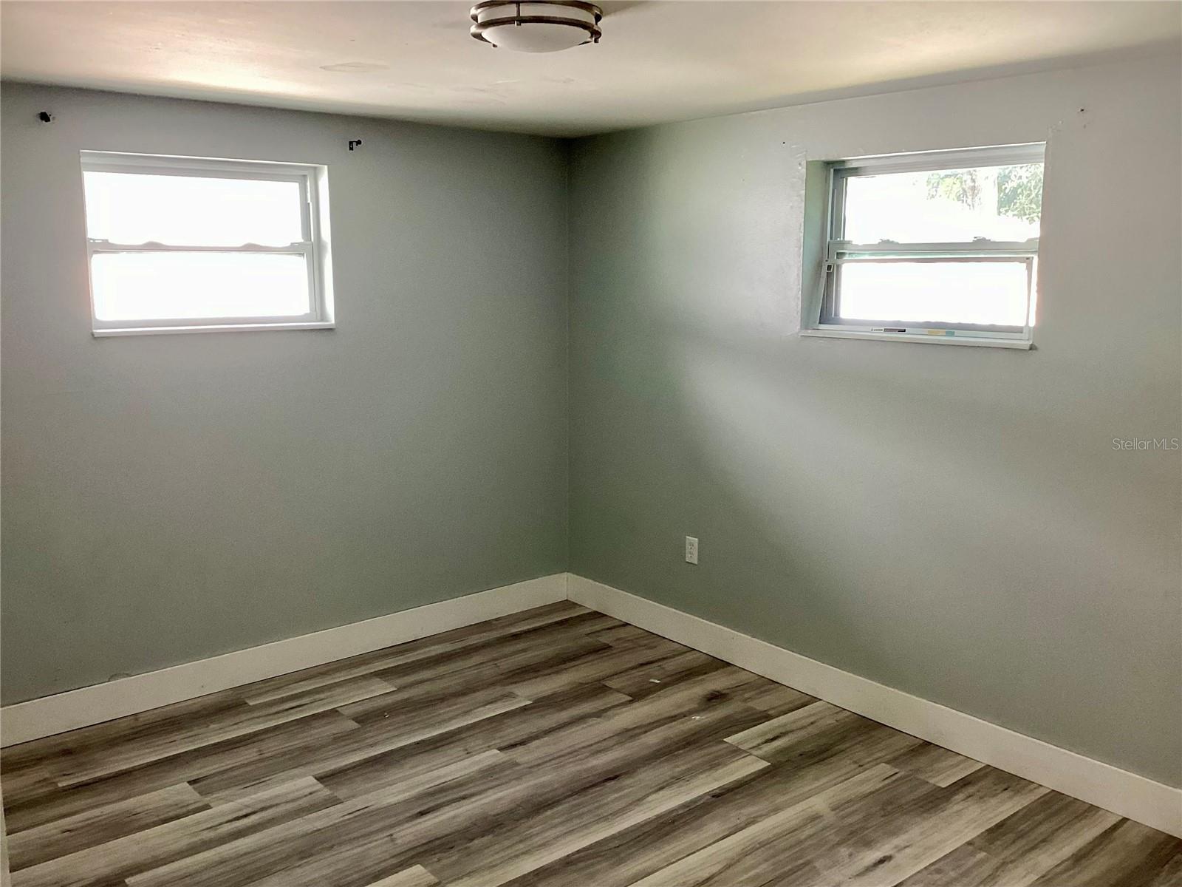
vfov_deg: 45.4
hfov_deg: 58.4
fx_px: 1059
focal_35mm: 31
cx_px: 591
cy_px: 444
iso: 100
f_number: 2.4
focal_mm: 3.3
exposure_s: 1/60
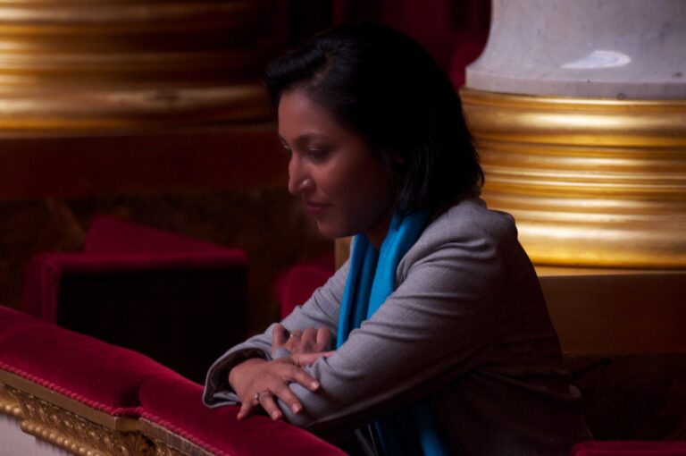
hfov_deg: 6.3
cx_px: 343
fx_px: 6280
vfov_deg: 4.2
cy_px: 228
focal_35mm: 330
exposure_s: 1/100
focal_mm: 220
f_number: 5.6
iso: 1600
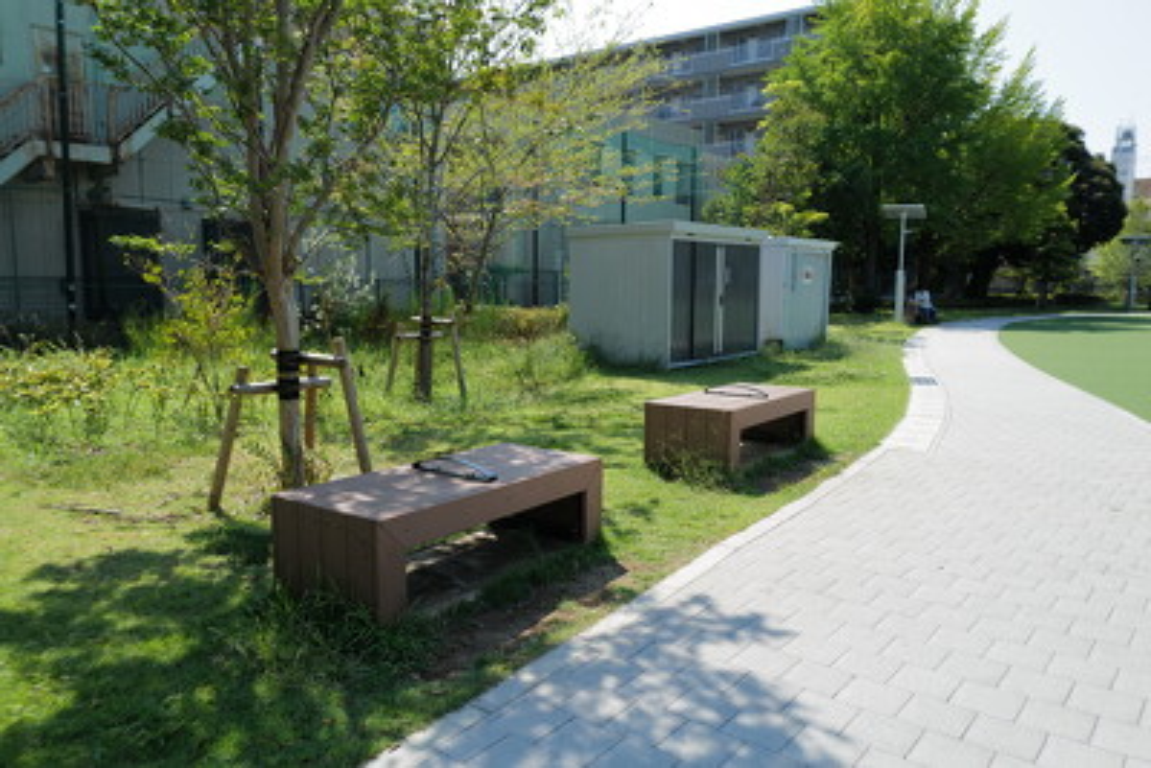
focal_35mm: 28
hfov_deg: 65.5
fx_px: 895
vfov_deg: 46.4
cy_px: 384
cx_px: 576
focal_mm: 28
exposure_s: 1/400
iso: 100
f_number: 4.5
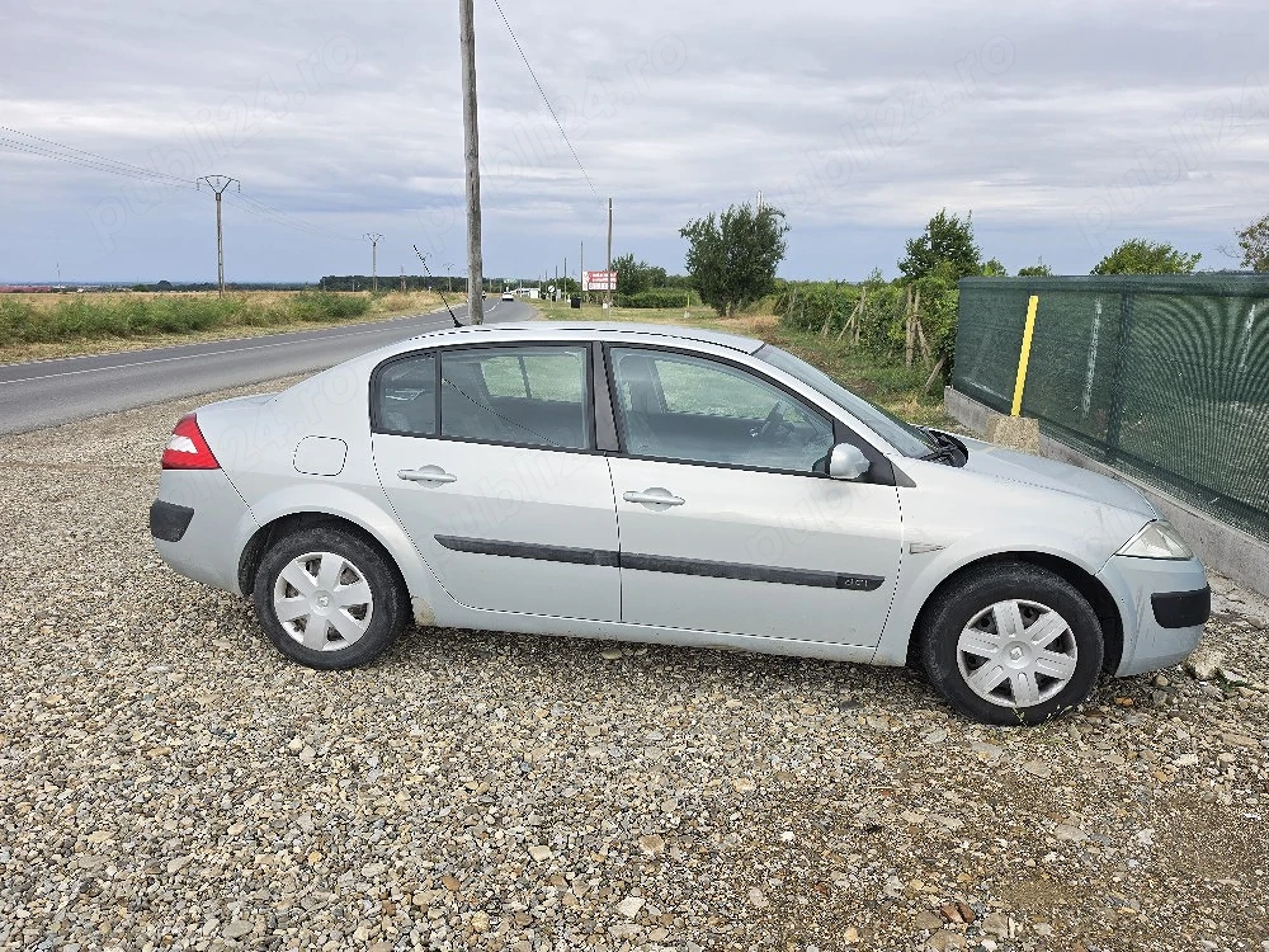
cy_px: 476
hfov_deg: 73.9
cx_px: 634
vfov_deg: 58.9
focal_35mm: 23
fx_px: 843
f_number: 1.4
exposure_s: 1/2500
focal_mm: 6.5
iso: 64
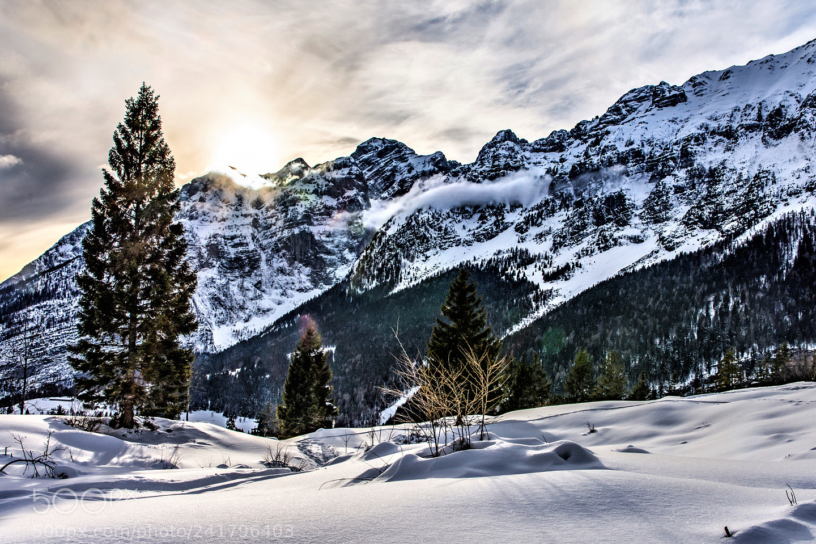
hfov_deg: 48.4
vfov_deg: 33.4
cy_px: 273
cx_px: 450
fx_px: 906
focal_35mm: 40
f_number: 14
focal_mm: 24
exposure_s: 1/320
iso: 100
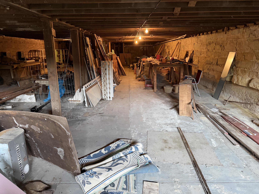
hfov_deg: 71.6
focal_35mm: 24
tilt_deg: -14.4
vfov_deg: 56.8
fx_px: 180
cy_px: 97
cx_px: 130
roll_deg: +0.3
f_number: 1.78
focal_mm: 6.76
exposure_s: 1/40
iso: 800
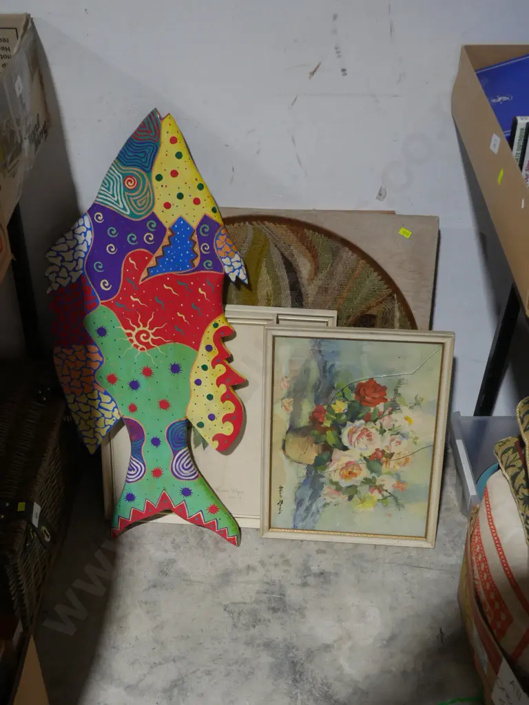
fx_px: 978
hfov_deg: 30.3
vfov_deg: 39.7
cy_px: 352
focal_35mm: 48
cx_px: 264
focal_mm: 24
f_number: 5.2
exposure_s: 1/60
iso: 1000
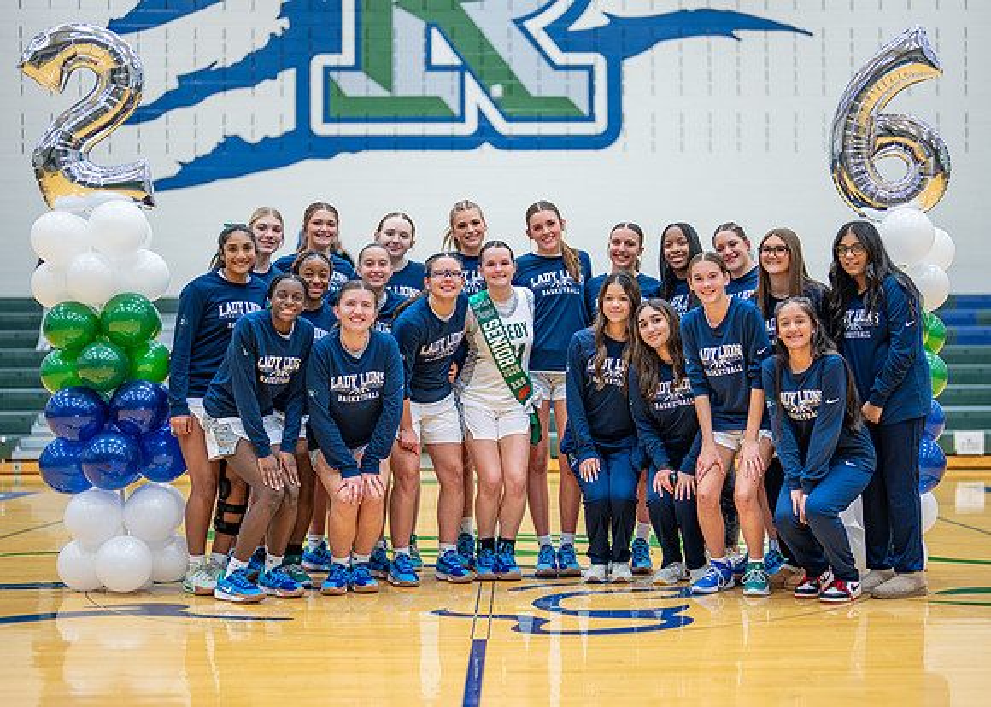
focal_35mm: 57
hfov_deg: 34.3
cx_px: 546
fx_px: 1605
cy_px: 374
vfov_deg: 24.9
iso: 640
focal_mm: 50
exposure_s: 1/500
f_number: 1.2
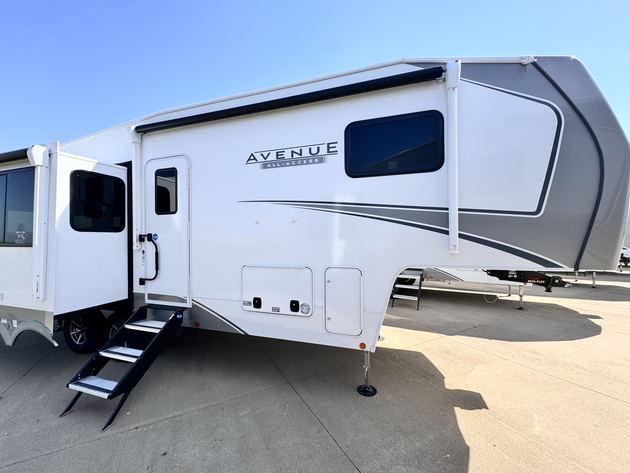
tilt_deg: -1.0
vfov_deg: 85.7
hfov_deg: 102.1
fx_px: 255
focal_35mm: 14
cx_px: 315
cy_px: 236
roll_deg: -0.6
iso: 50
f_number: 2.2
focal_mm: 2.22
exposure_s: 1/1256
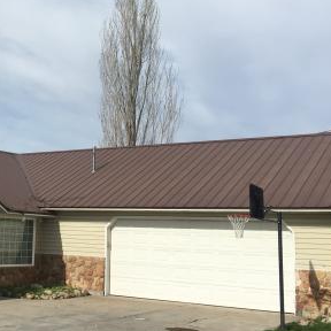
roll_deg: -2.0
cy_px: 140
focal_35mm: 57
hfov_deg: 29.2
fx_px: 617
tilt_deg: +9.2
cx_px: 53
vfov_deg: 30.0
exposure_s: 1/2849
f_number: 2.2
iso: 25
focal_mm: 4.15
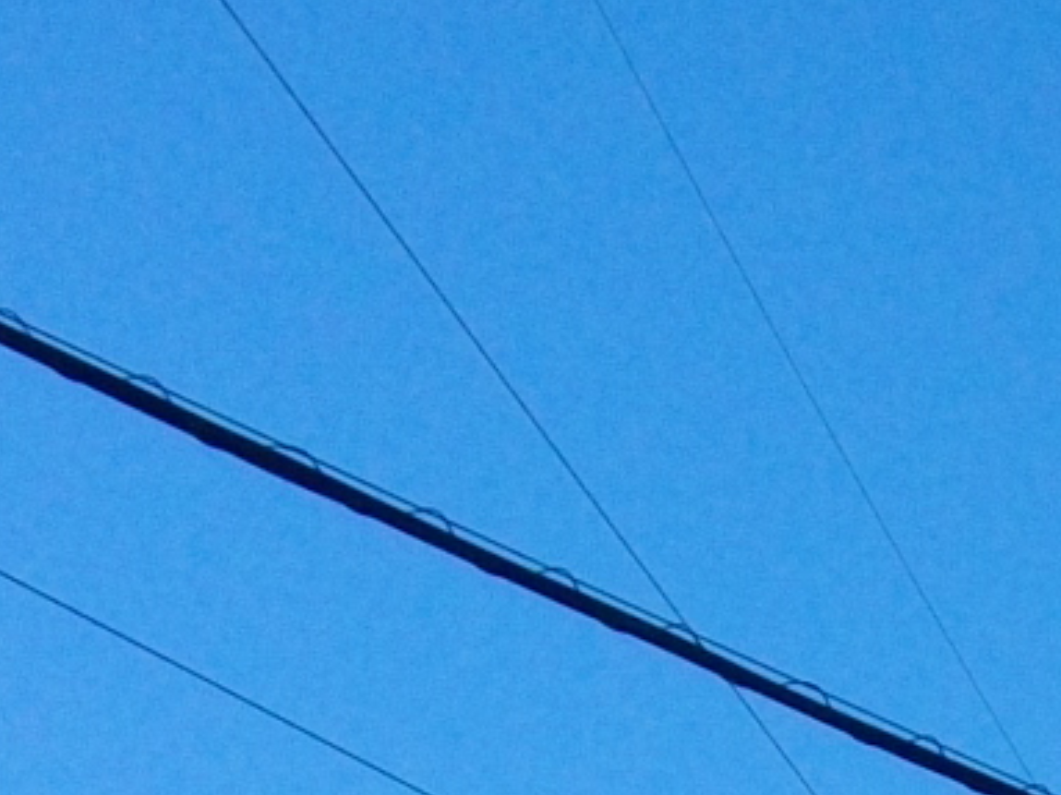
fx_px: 5240
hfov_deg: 10.4
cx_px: 2308
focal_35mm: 171
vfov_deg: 8.0
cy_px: 1947
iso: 100
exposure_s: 1/320
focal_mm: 5.7
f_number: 5.5
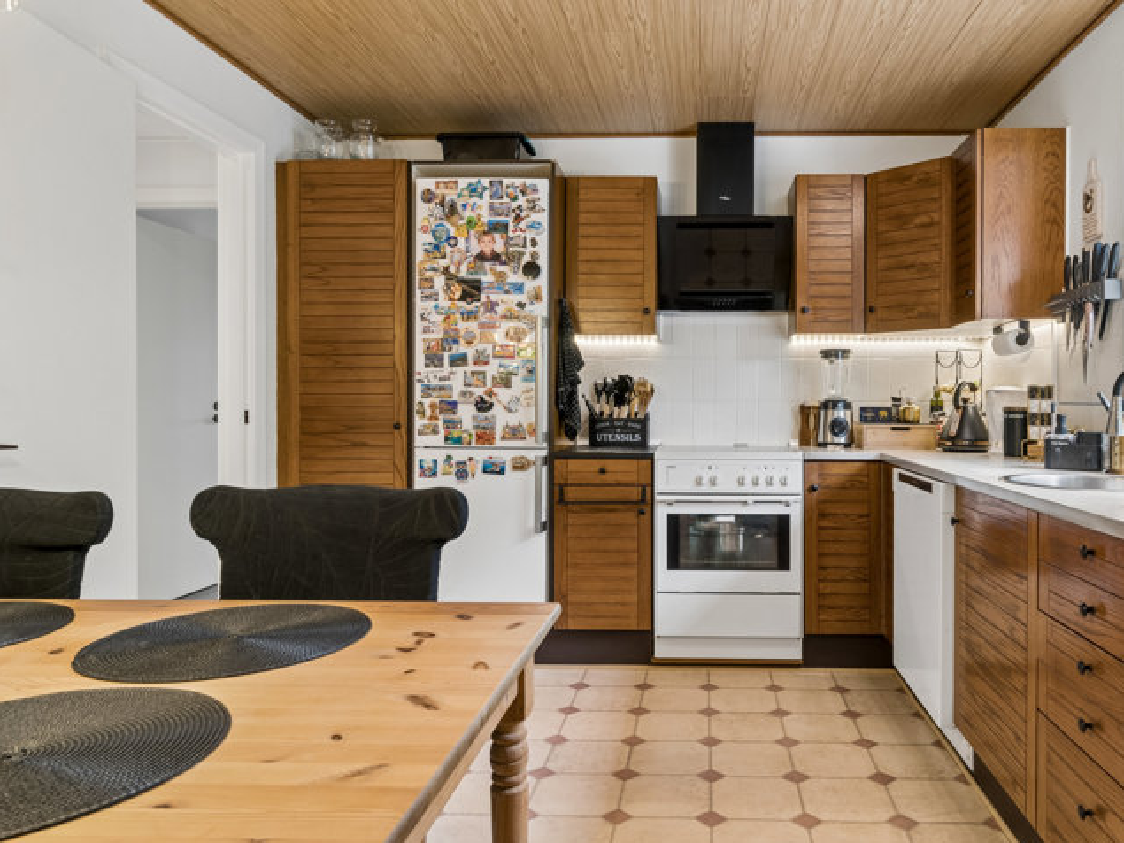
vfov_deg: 57.6
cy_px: 429
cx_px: 690
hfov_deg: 71.5
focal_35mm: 24
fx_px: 766
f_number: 8
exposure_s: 1/3.33
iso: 200
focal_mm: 13
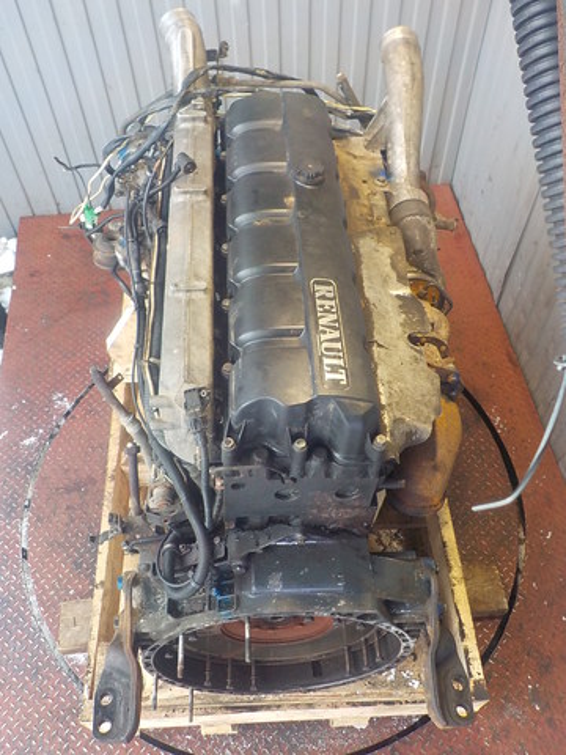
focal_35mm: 30
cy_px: 378
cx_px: 283
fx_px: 654
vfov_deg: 60.0
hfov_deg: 46.8
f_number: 3.3
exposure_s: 1/30
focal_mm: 4.1
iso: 200
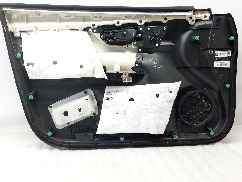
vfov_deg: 46.5
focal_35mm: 30
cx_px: 115
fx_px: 210
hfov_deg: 59.9
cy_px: 73
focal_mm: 4.6
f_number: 2
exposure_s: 1/50
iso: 125
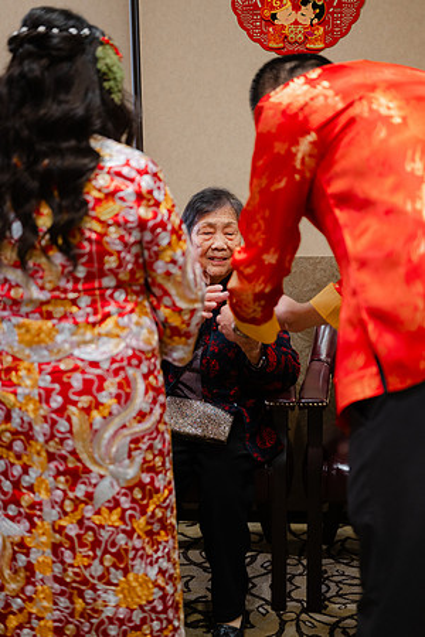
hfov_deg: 27.0
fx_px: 885
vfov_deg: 39.6
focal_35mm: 50
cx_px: 212
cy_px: 318
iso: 640
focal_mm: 50
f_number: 1.8
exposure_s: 1/125
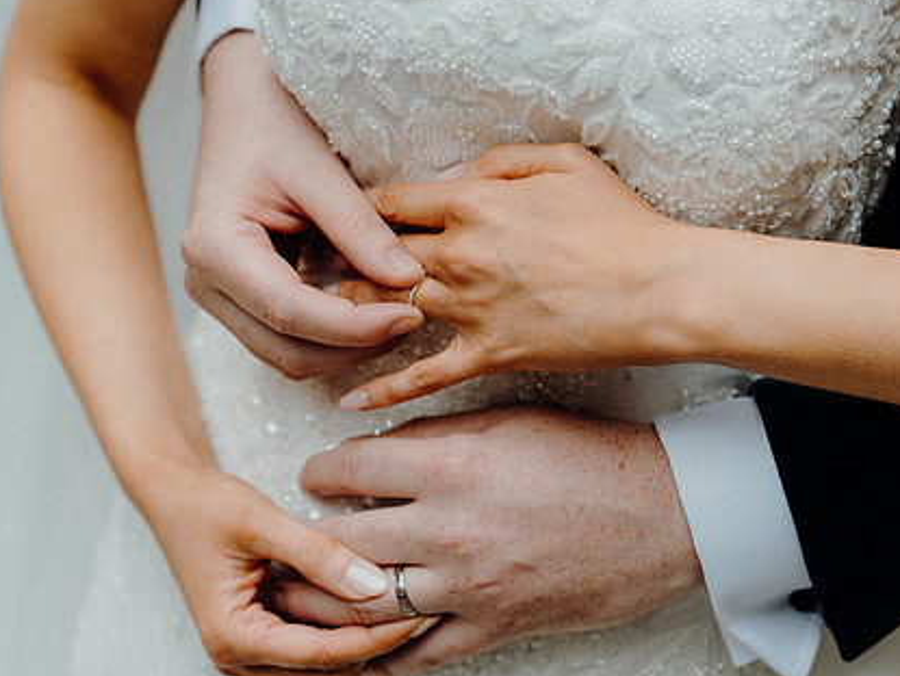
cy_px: 389
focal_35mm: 94
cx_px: 414
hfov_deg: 20.8
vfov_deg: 15.7
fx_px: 2446
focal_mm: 70
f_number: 3.5
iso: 125
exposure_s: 1/160
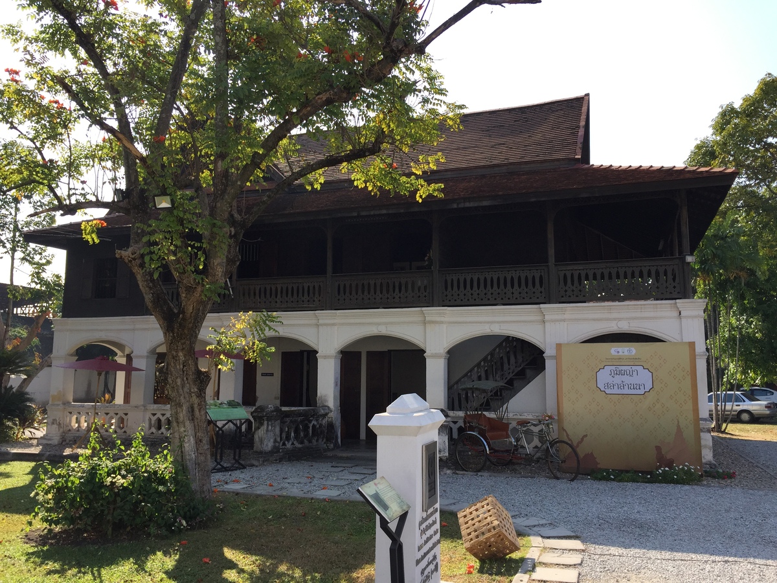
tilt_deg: +7.9
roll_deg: -0.8
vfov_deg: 48.2
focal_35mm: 29
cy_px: 292
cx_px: 388
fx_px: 651
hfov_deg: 61.7
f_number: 2.2
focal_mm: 4.15
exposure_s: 1/1014
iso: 32
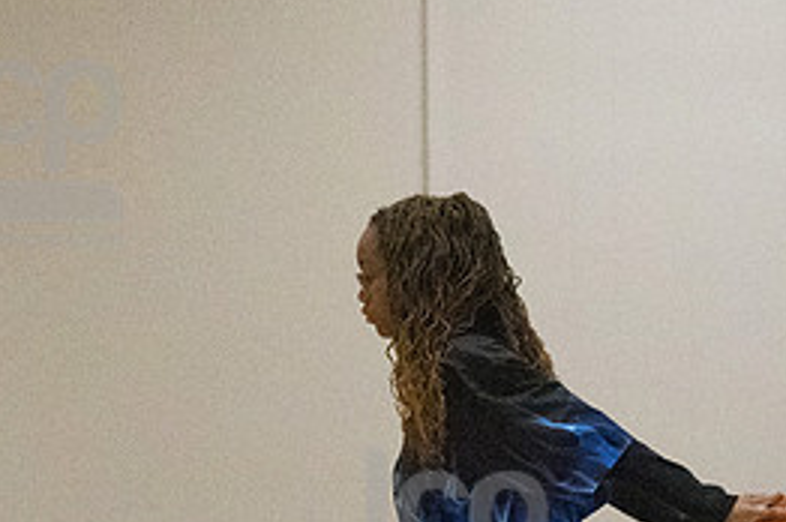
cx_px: 456
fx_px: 9420
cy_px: 555
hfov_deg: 4.8
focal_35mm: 432
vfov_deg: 3.2
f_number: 4
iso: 10000
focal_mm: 130
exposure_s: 1/1250
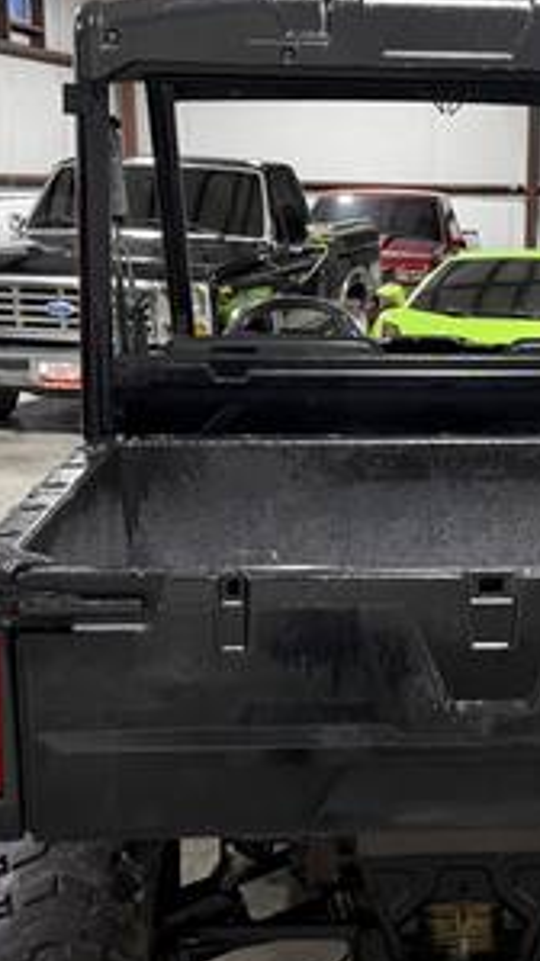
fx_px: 1427
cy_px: 543
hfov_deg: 21.0
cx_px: 482
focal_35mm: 56
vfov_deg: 37.2
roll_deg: -1.1
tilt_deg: -12.5
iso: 400
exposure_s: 1/60
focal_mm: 6.76
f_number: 1.78
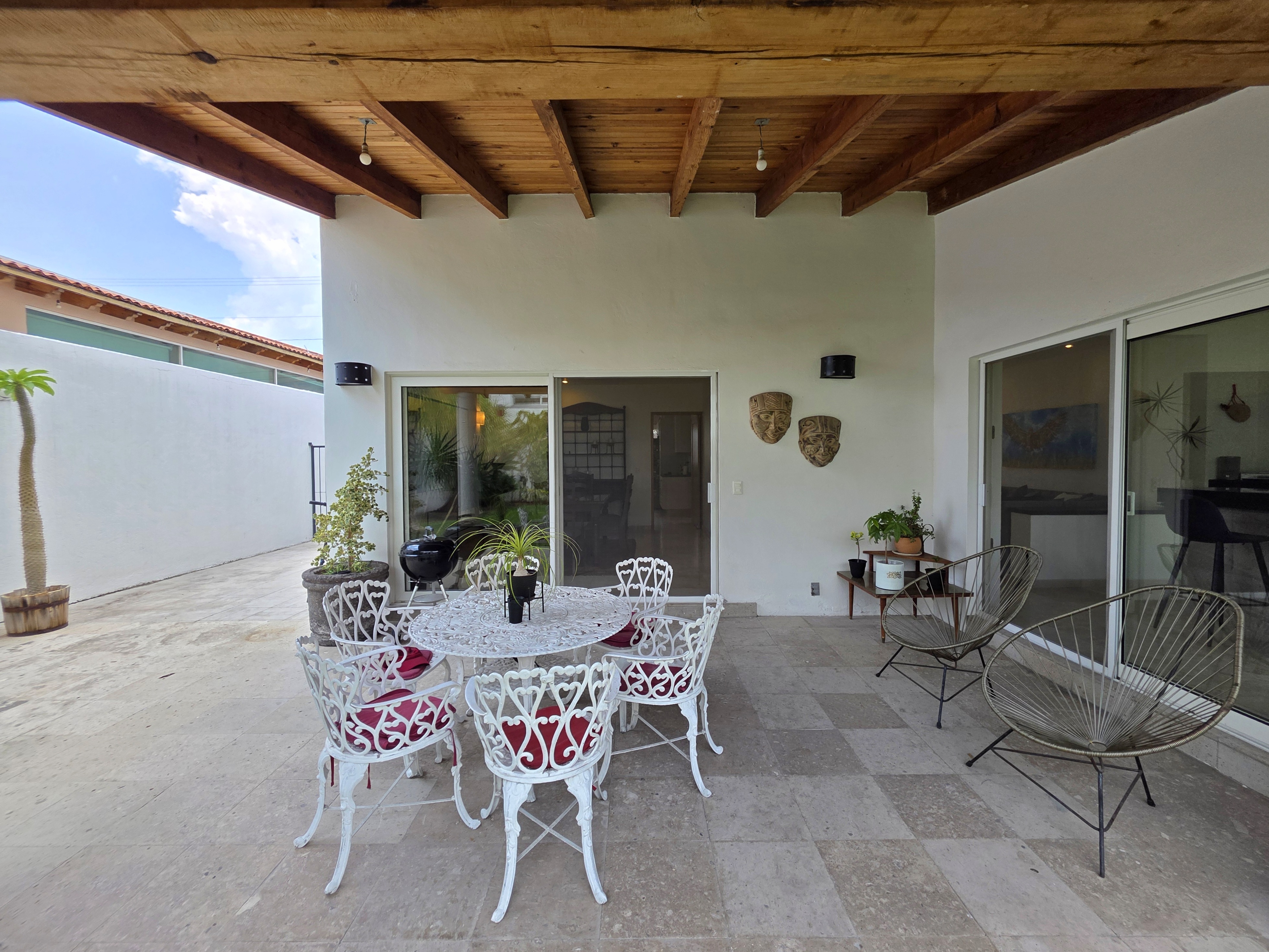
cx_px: 634
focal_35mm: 13
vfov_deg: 89.9
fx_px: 477
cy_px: 476
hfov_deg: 106.2
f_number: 1.9
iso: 40
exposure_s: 1/500
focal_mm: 2.2
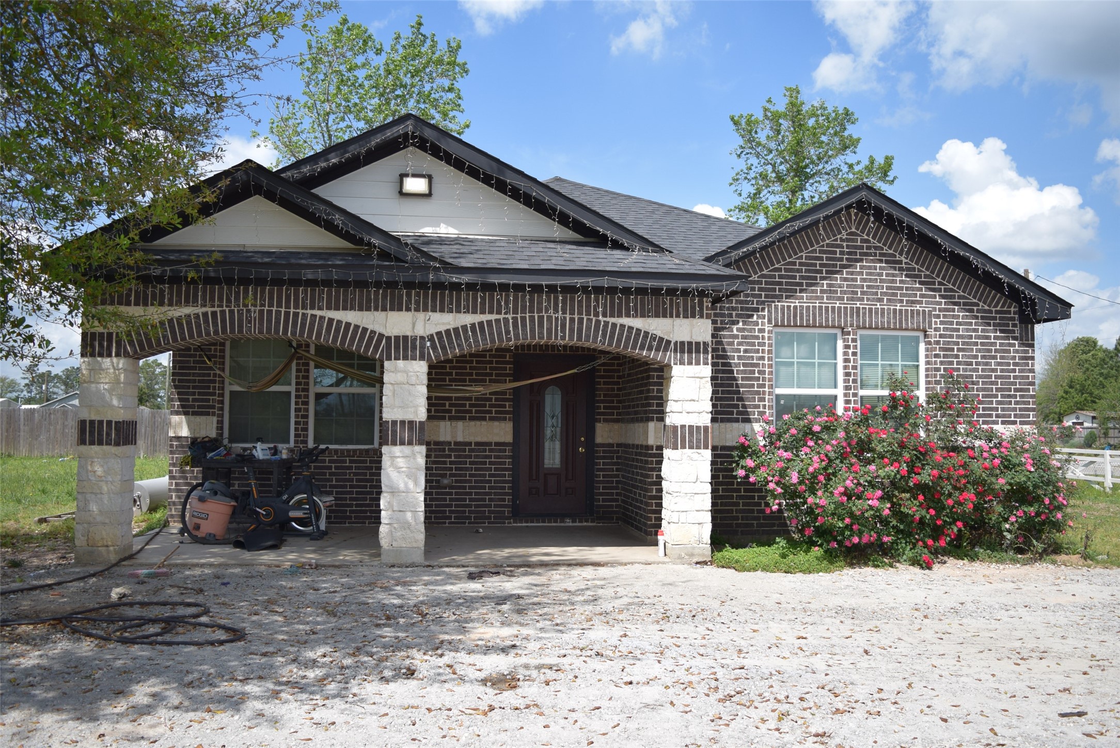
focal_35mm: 27
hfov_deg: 67.4
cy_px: 374
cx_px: 560
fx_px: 840
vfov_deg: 48.0
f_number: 3.5
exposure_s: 1/1600
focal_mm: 18
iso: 200
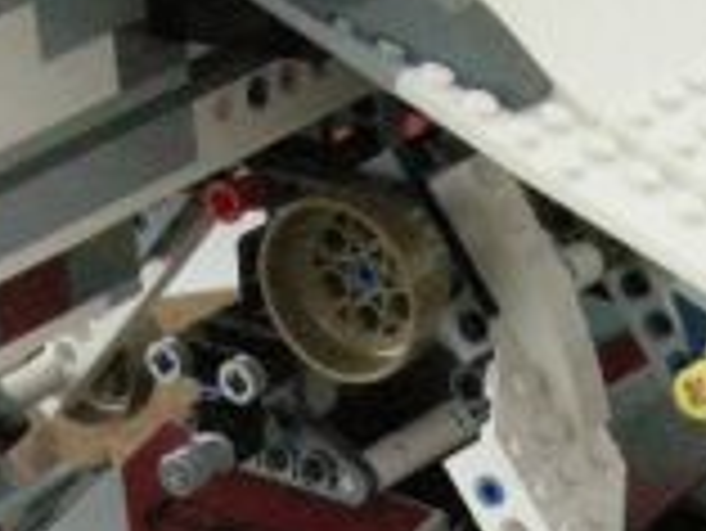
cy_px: 756
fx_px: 3735
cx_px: 450
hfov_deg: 10.8
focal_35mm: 183
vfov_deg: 8.0
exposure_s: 1/30
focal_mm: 7.5
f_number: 2.7
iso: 800
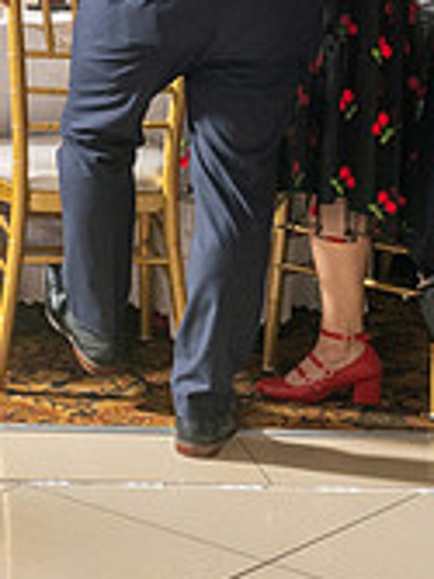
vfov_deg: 15.3
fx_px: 2126
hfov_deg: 10.3
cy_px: 16
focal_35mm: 127
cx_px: -559
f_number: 6.3
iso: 500
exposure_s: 1/200
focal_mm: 38
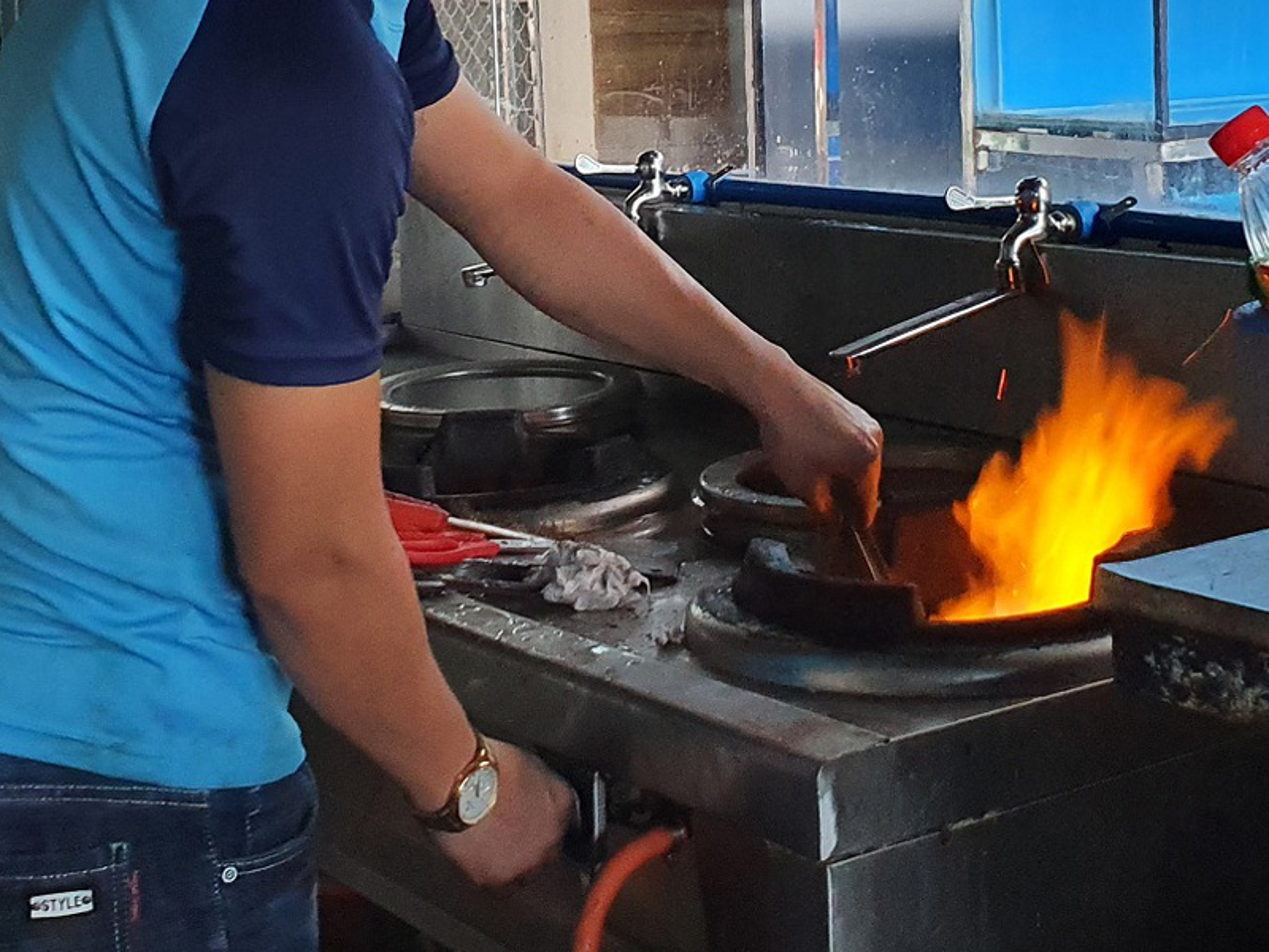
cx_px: 739
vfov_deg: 22.1
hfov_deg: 29.8
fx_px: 2383
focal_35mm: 65
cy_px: 116
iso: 400
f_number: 2.4
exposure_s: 1/50
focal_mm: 4.32
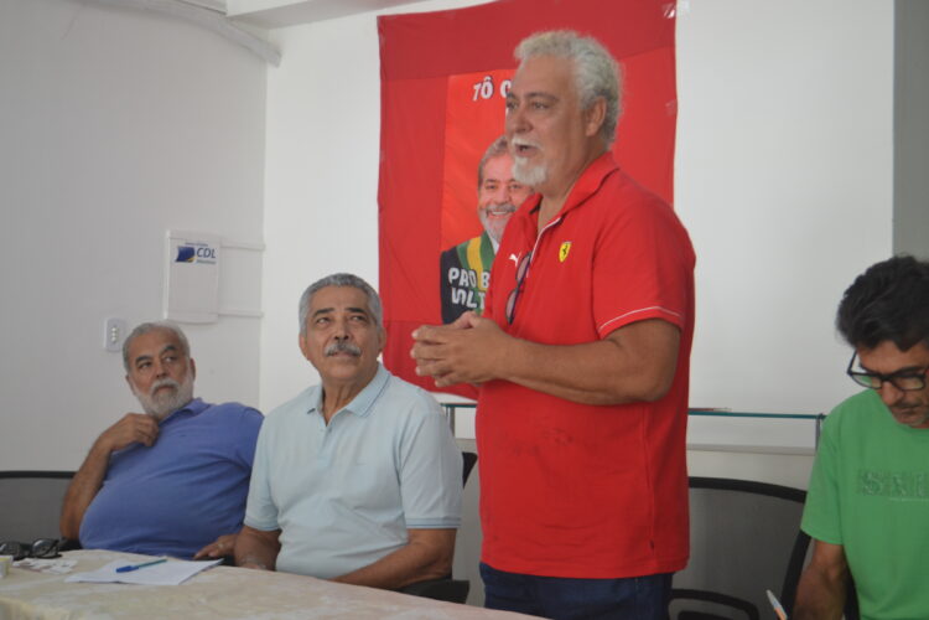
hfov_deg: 36.9
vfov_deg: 25.1
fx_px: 1393
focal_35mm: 54
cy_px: 310
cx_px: 464
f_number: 5
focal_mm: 36
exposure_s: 1/40
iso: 400
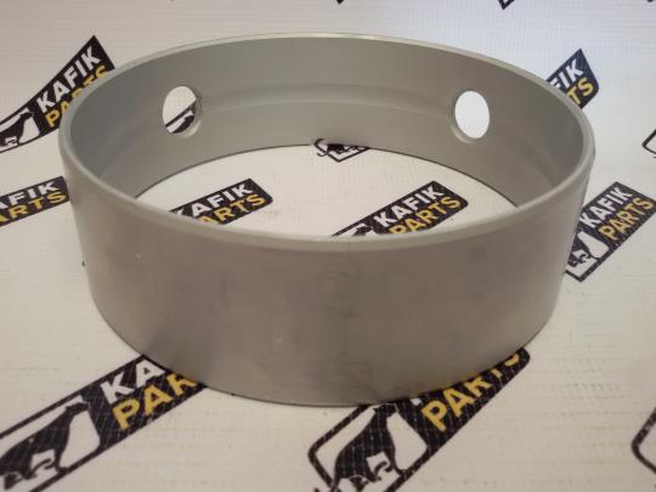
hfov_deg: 58.4
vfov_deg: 45.4
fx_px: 587
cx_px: 328
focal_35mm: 31
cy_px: 246
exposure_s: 1/50
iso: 50
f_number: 2.4
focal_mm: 2.93
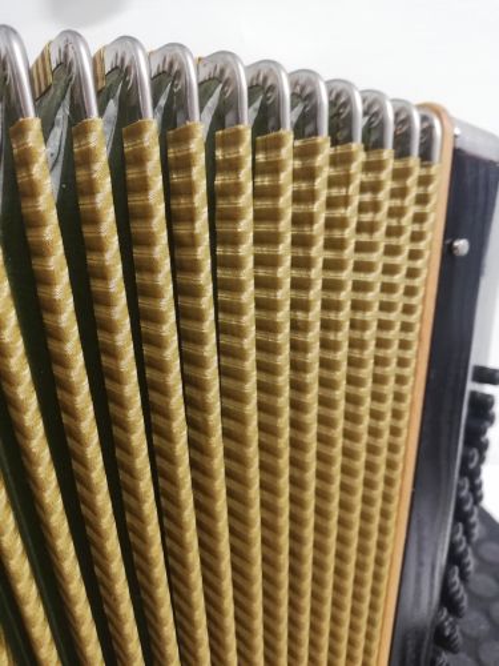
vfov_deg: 67.3
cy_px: 333
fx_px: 500
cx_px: 250
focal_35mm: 26
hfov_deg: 53.1
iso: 320
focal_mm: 3.81
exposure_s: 1/25
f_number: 2.2
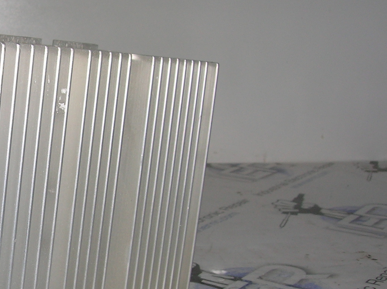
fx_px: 838
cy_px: 156
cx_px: -15
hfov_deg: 24.6
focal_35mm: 75
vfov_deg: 19.6
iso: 50
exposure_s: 1/60.1
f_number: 4.9
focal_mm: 5.7
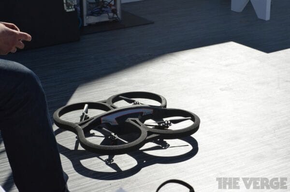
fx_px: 663
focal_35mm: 82
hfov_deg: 24.7
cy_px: 96
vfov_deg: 16.5
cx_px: 145
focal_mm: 55
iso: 100
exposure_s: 1/400
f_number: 10
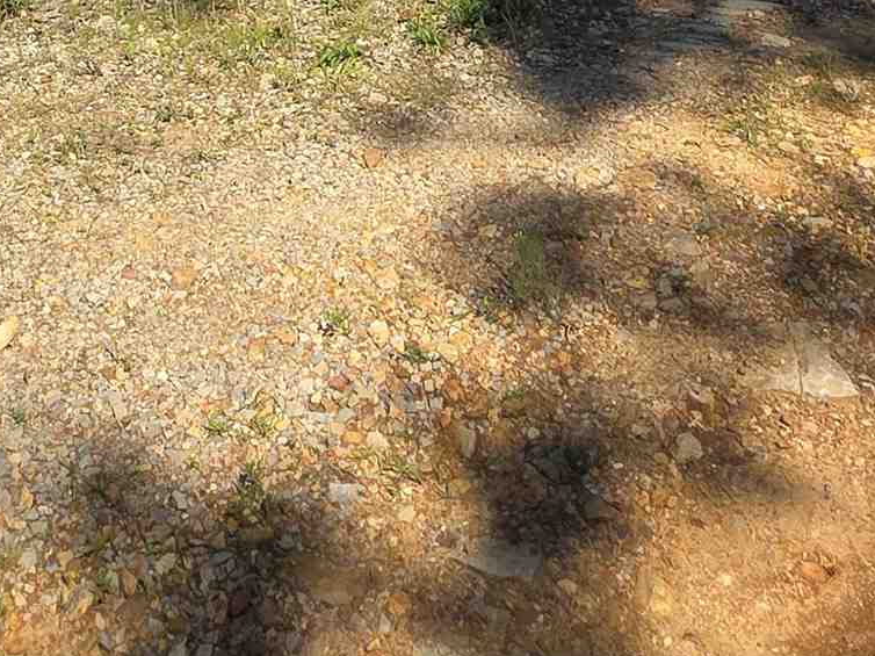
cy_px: -520
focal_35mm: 53
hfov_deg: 36.0
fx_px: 1339
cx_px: 339
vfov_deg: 20.1
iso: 40
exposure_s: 1/1418
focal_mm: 2.2
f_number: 1.9
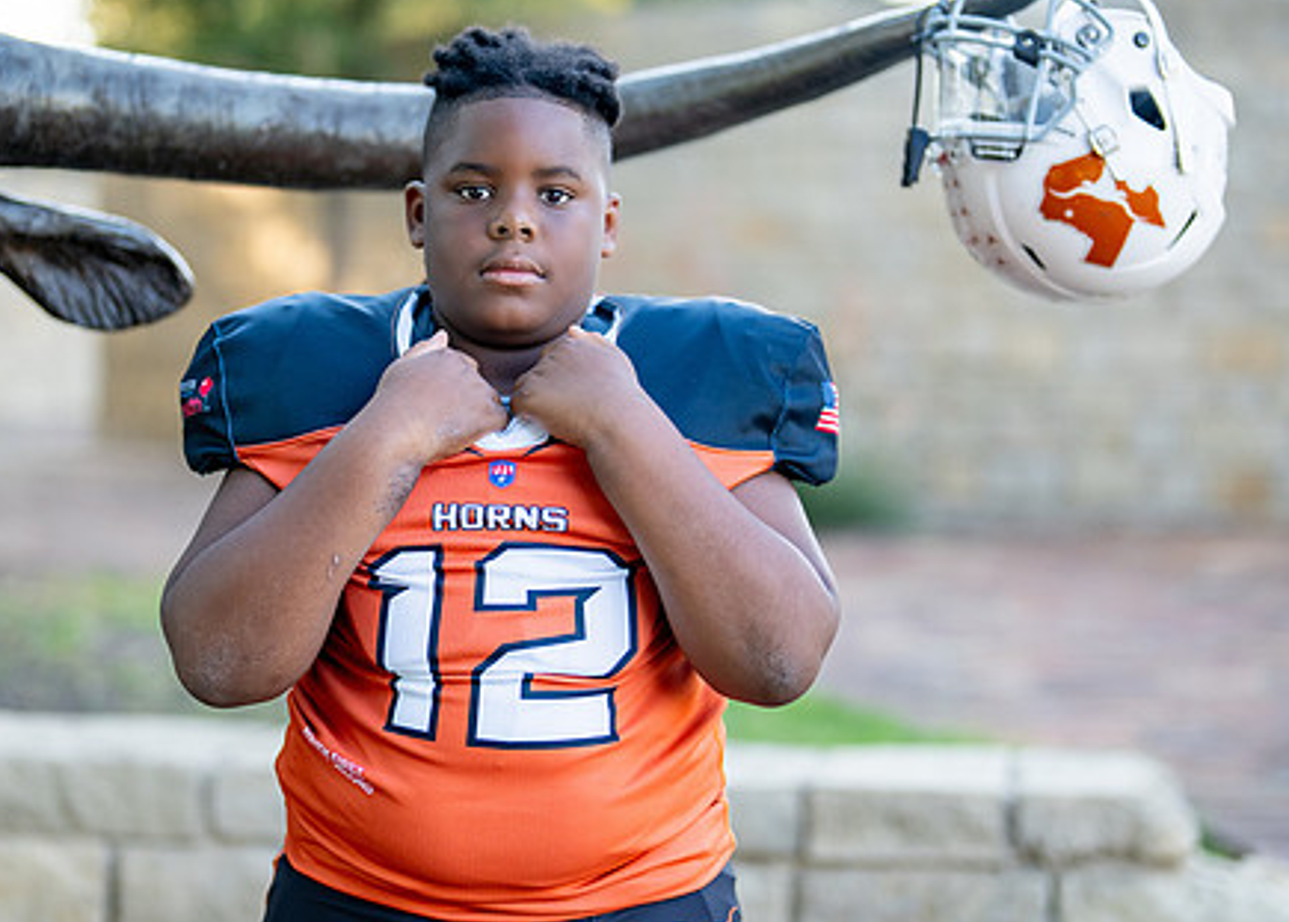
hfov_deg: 23.6
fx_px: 3076
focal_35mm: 84
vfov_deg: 17.0
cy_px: 443
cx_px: 541
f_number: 1.2
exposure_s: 1/1000
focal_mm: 50
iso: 200
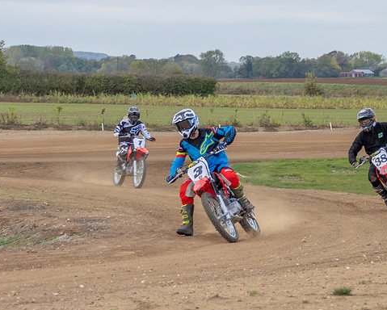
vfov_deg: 7.8
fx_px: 2270
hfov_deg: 9.7
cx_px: 290
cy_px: 166
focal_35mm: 198
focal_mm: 70
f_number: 6.3
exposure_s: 1/400
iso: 400
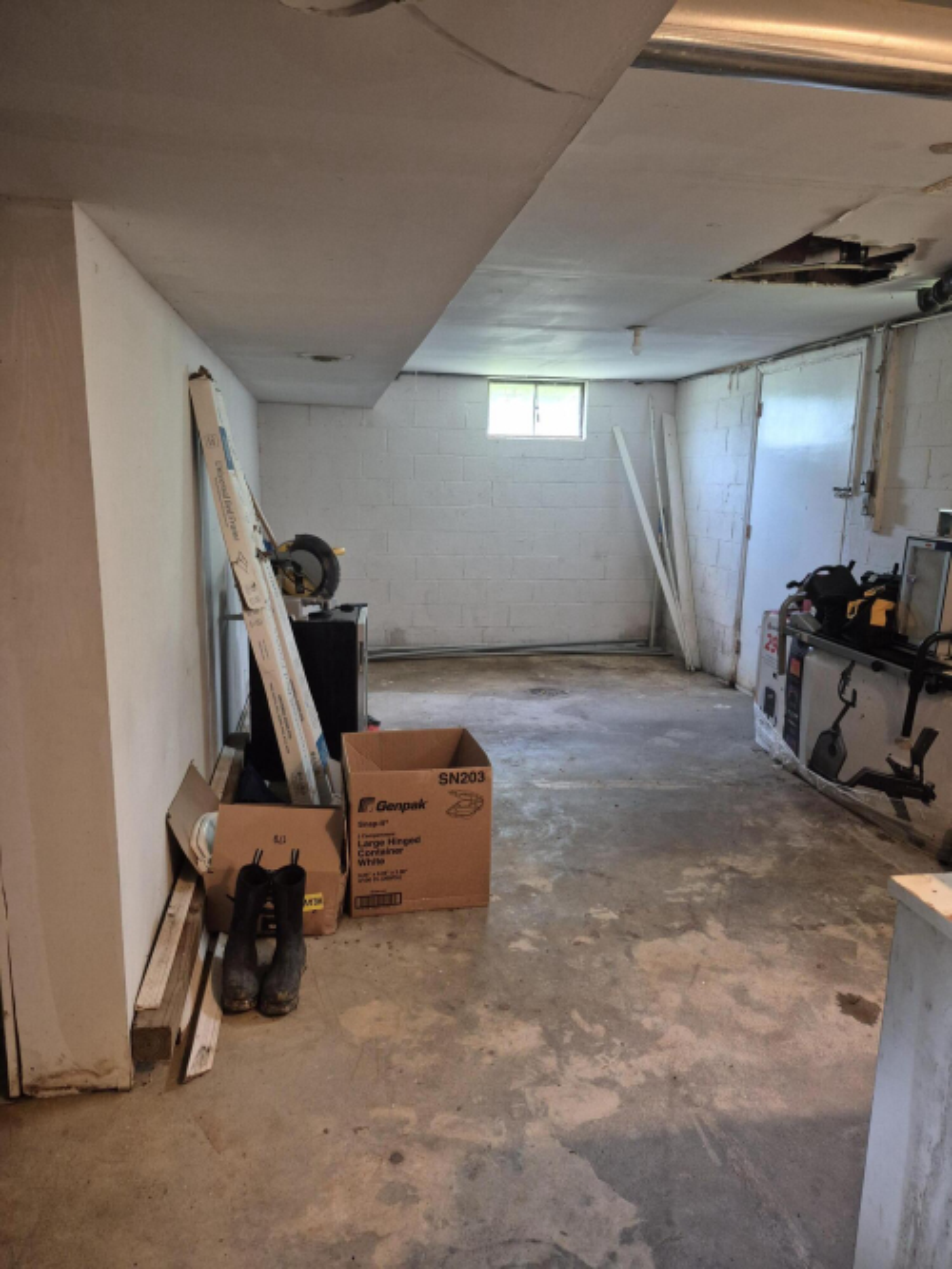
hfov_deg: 58.9
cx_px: 476
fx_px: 844
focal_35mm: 23
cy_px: 634
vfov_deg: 73.9
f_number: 1.8
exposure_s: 1/60
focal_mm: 5.4
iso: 640
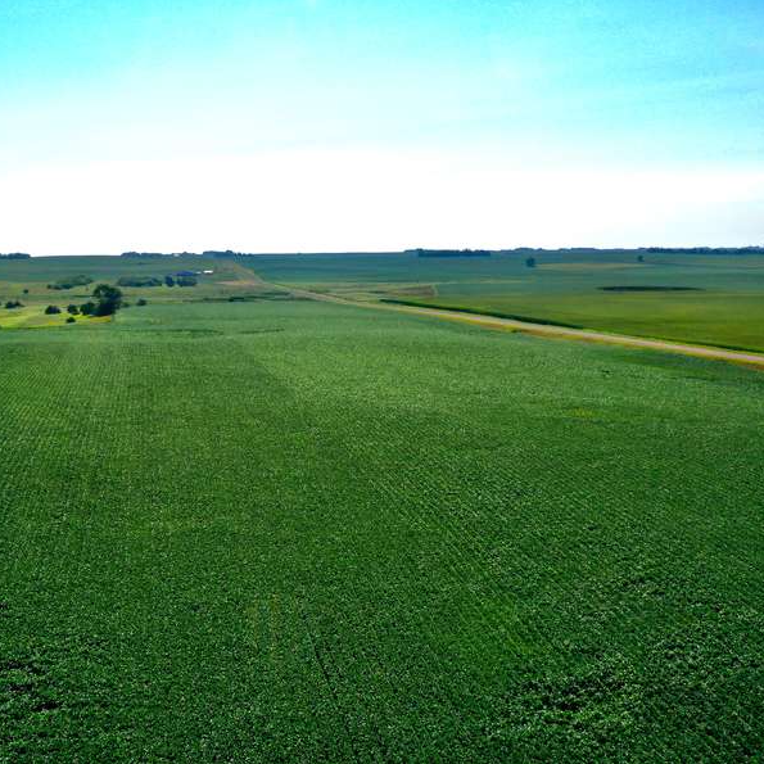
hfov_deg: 44.6
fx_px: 899
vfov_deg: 46.0
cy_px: 381
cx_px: 195
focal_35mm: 36
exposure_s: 1/240
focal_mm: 10.26
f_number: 11
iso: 100
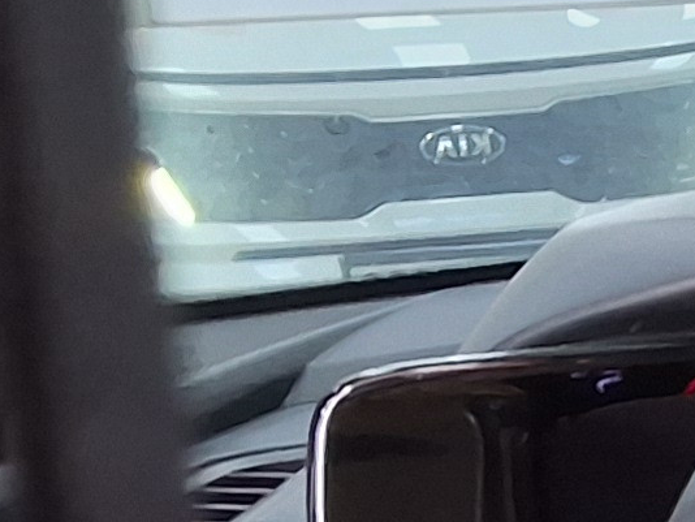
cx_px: 1818
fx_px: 3435
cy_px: 657
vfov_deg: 8.6
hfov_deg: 9.8
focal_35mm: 171
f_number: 1.9
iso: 64
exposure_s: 1/40
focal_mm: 2.91
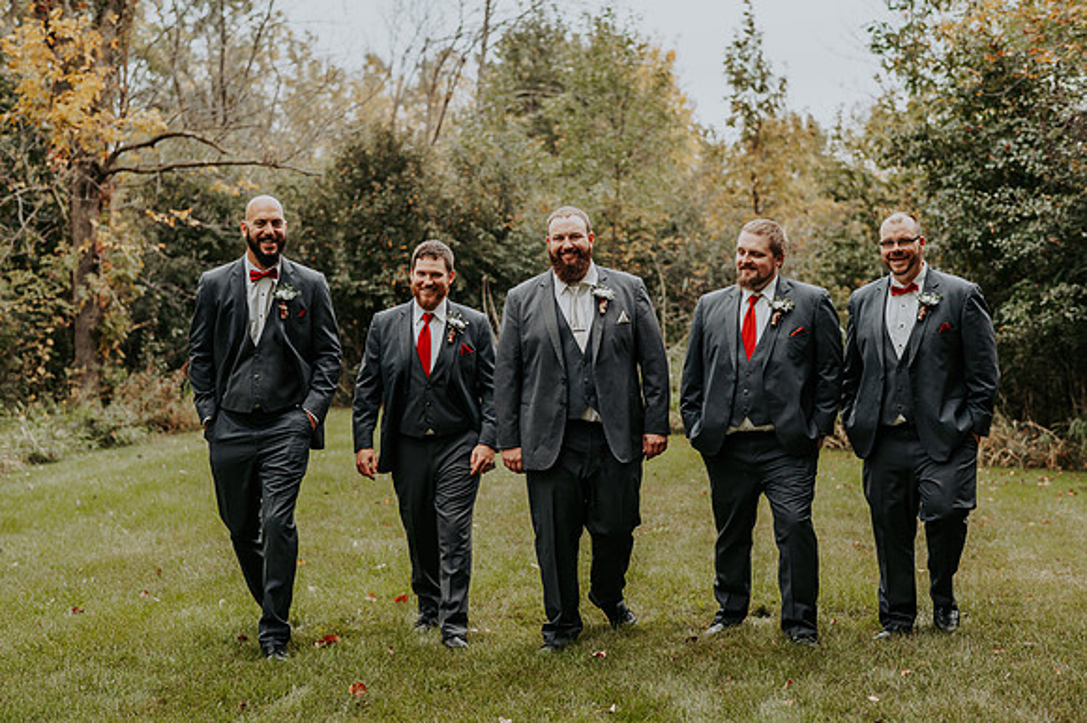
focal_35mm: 58
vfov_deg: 23.4
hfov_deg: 34.5
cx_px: 544
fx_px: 1750
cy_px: 362
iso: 500
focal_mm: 58
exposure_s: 1/1000
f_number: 2.8
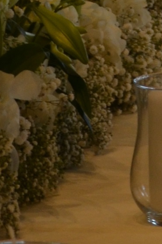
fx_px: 2283
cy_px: -94
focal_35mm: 337
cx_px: 179
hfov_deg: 4.1
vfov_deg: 6.1
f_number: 4.8
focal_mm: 32
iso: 400
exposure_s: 1/100
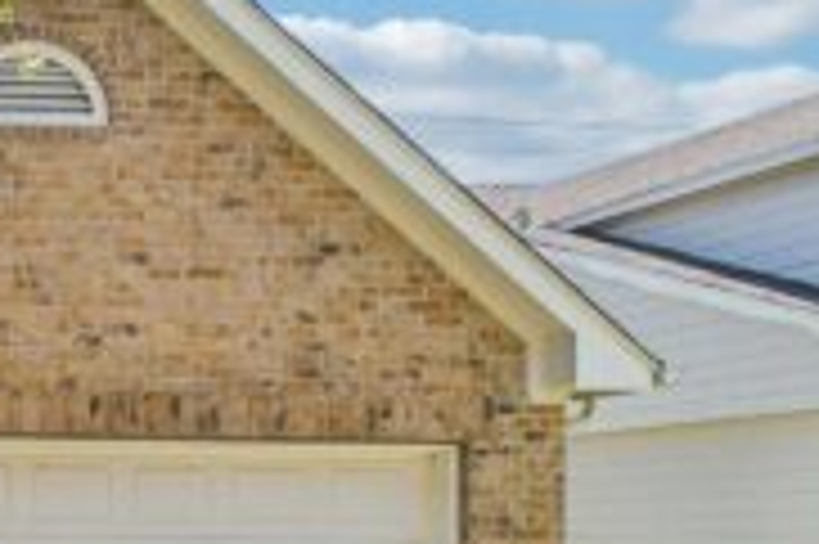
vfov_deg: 23.4
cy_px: 504
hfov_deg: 25.4
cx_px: -450
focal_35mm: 56
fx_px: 1273
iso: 400
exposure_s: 1/200
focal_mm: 11.5
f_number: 8
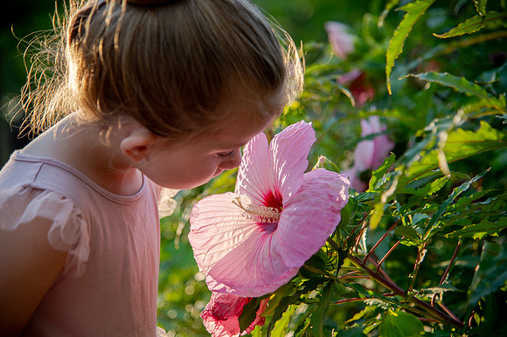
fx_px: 1337
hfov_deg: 21.5
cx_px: 254
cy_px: 168
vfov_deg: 14.4
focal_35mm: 95
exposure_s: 1/400
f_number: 4
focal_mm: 95
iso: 640
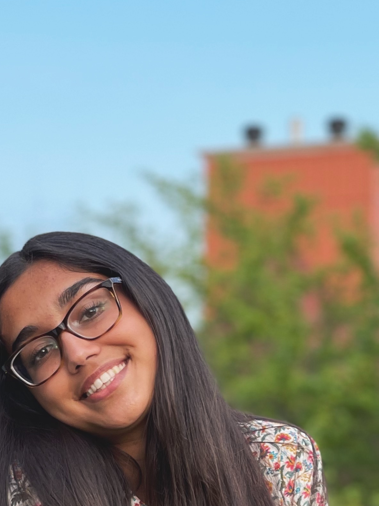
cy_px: 639
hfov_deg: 9.0
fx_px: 2394
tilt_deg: +0.9
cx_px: 115
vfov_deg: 11.7
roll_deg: +0.0
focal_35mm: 164
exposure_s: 1/121
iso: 25
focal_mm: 7.5
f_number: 2.2
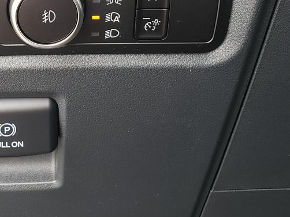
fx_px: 444
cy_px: 1
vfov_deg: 26.1
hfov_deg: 35.4
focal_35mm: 53
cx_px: 76
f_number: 2.4
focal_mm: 4.3
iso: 80
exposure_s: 1/50
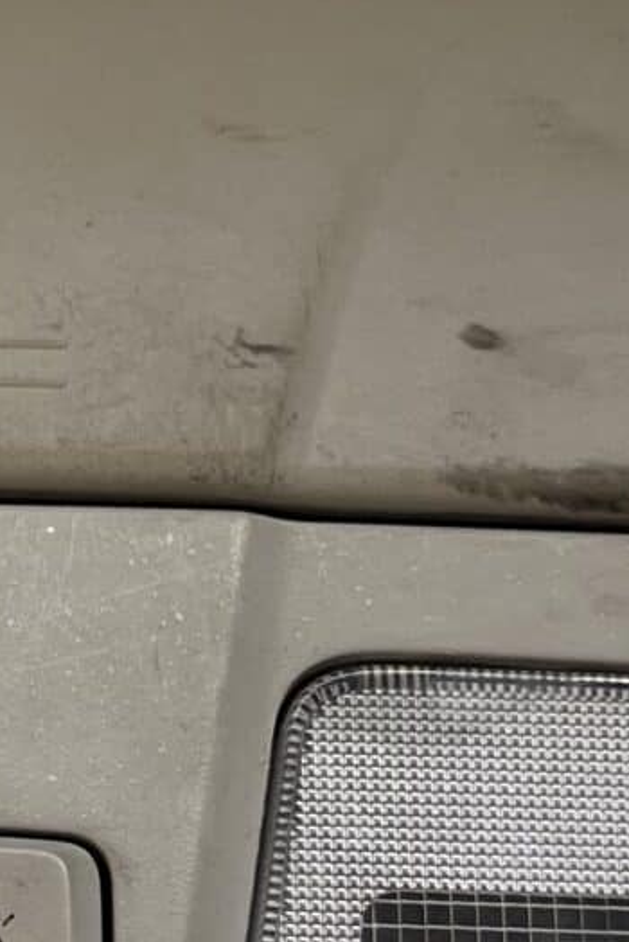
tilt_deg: -60.9
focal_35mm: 132
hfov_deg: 10.2
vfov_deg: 15.4
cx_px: -158
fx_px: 3455
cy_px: 829
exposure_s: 1/121
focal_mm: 5.1
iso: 64
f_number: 1.6
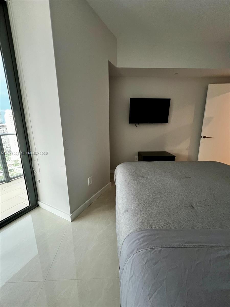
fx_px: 115
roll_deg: -0.5
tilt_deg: -13.6
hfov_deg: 89.9
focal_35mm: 13
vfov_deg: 106.2
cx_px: 115
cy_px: 154
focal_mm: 1.57
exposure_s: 1/60
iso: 320
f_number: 1.8
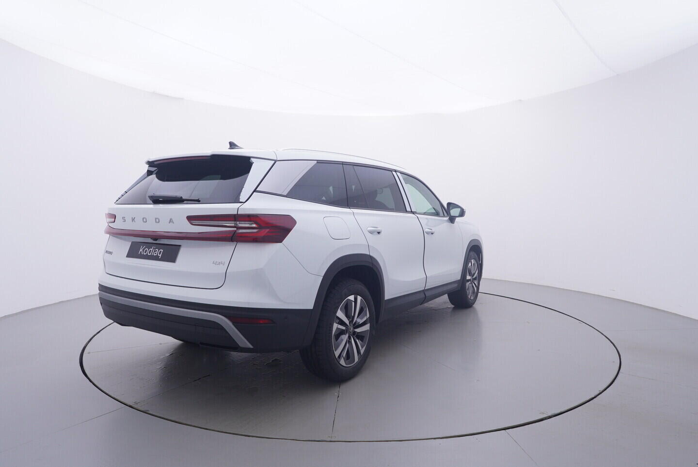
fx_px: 436
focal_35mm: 22
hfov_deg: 77.3
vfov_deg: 56.2
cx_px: 349
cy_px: 234
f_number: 5
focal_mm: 15
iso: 200
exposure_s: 1/80
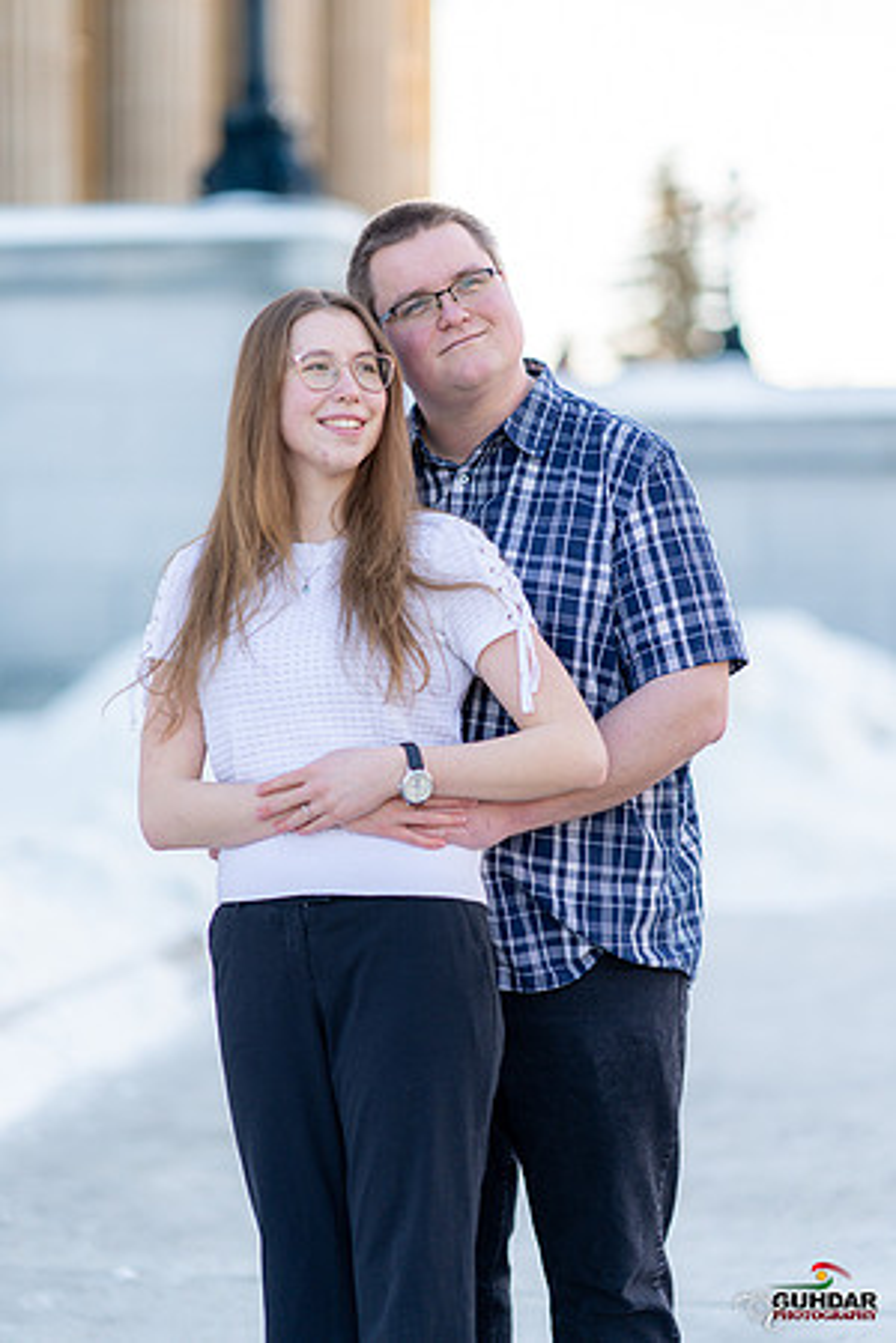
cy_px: 672
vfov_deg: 23.9
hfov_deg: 16.1
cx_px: 448
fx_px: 3173
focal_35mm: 85
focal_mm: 85
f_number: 1.4
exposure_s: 1/1600
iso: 160
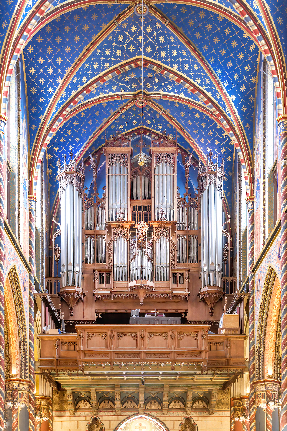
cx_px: 142
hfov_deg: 27.5
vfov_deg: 40.3
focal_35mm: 49
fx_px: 586
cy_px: 214
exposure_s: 1/10
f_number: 5.6
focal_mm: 48
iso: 1250
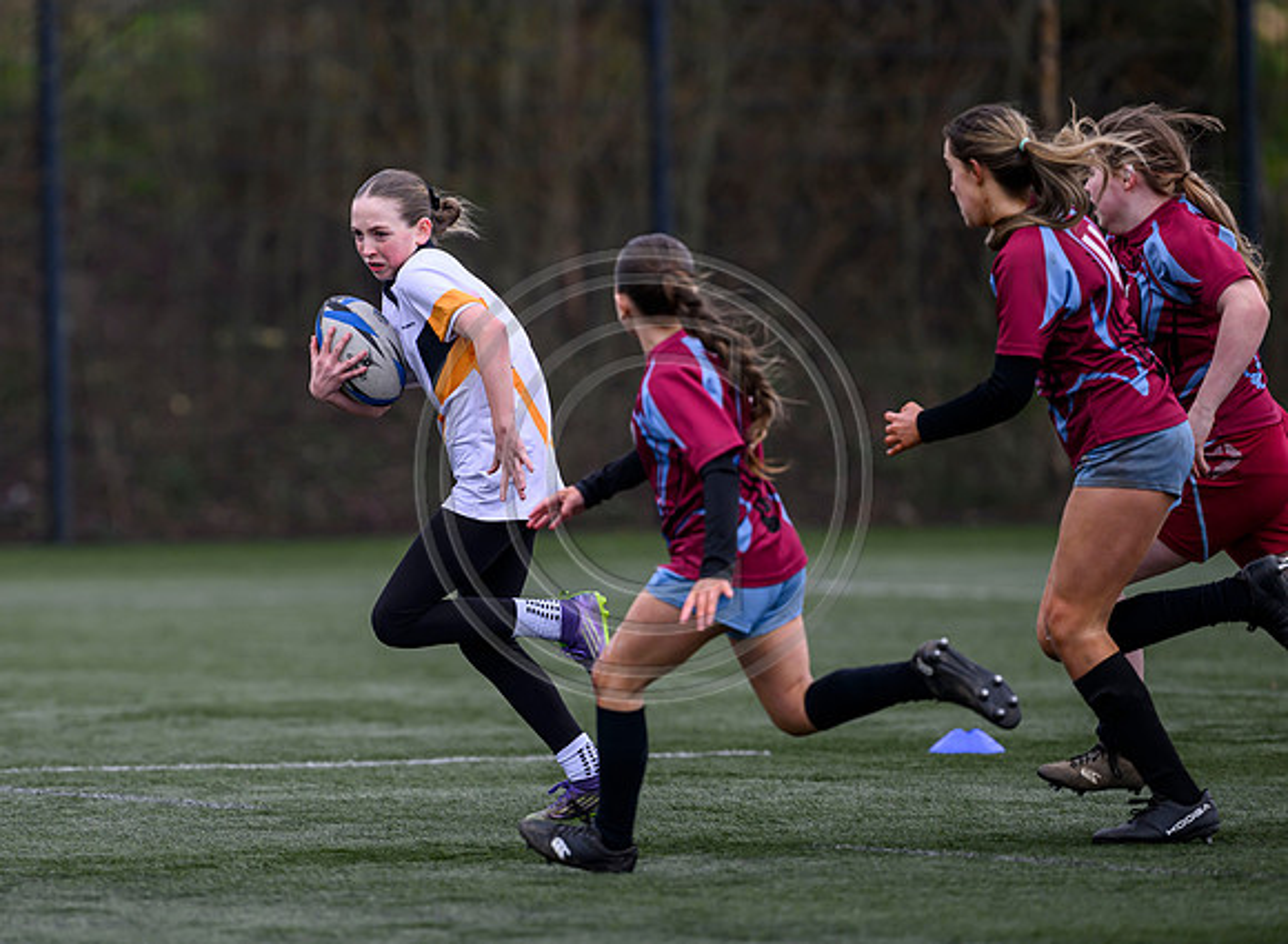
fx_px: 18894
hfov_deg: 3.9
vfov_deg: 2.9
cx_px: 437
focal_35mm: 512
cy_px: 535
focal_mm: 400
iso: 500
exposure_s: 1/1600
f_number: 3.5
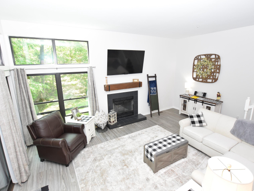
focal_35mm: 17
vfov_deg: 74.7
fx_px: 125
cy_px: 94
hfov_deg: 91.0
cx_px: 130
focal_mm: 10
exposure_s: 1/160
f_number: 3.5
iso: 800
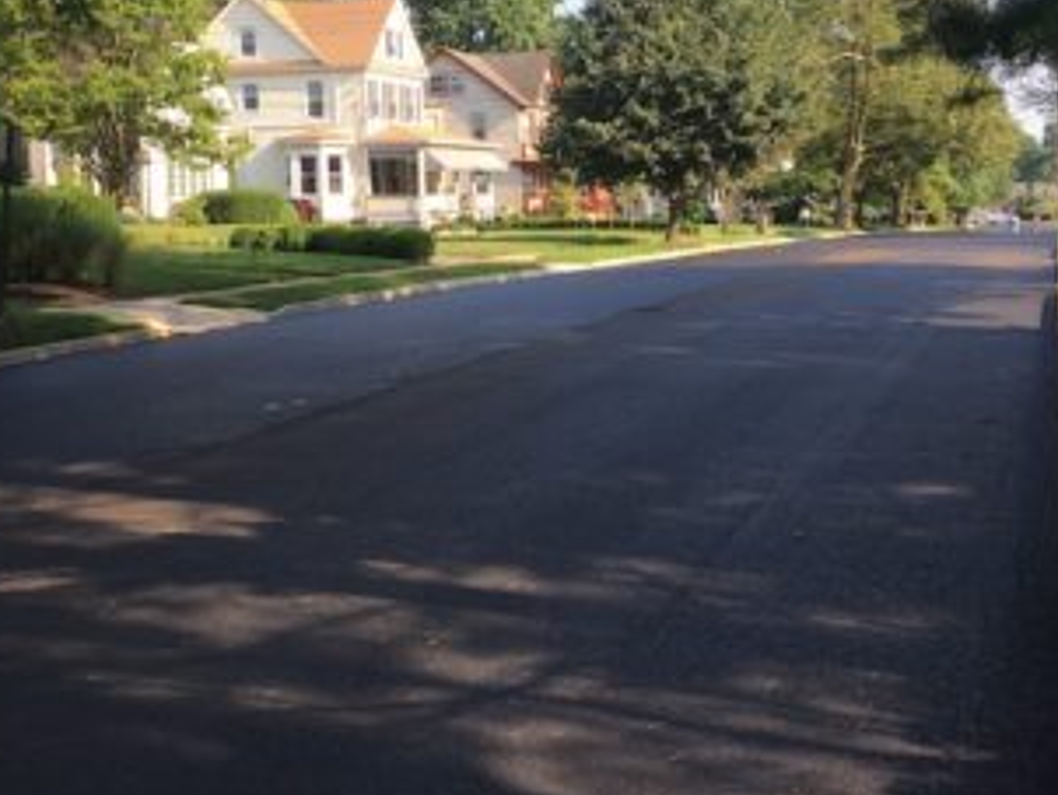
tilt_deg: -3.4
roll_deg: +1.2
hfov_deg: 39.6
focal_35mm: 48
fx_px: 1468
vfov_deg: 29.7
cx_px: 487
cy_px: 184
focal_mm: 4.15
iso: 25
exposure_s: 1/437
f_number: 2.2
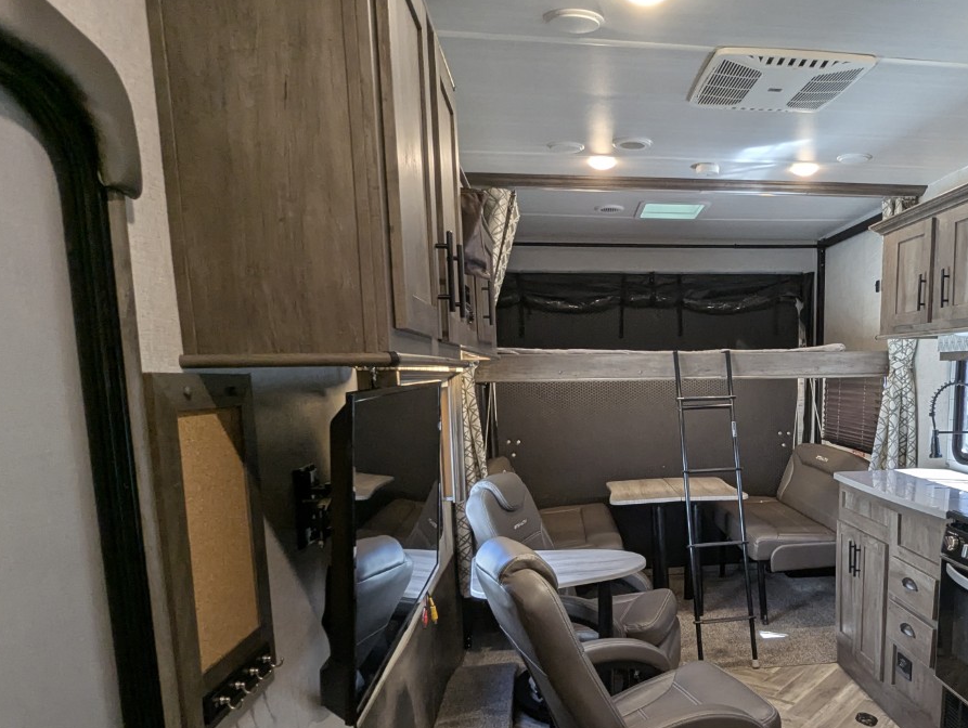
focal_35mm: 25
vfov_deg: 54.1
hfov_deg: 66.7
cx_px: 674
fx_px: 700
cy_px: 471
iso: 159
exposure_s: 1/52.4
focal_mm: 2.35
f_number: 2.2
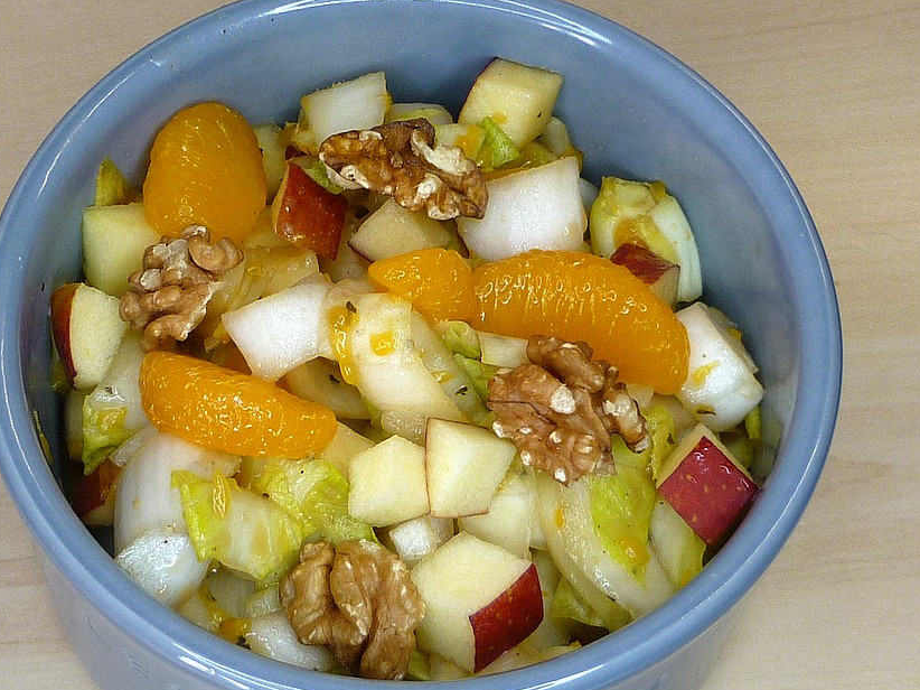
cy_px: 402
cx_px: 386
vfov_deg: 17.1
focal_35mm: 86
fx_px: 2285
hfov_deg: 22.7
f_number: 3
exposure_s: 1/50
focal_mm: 6.4
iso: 80
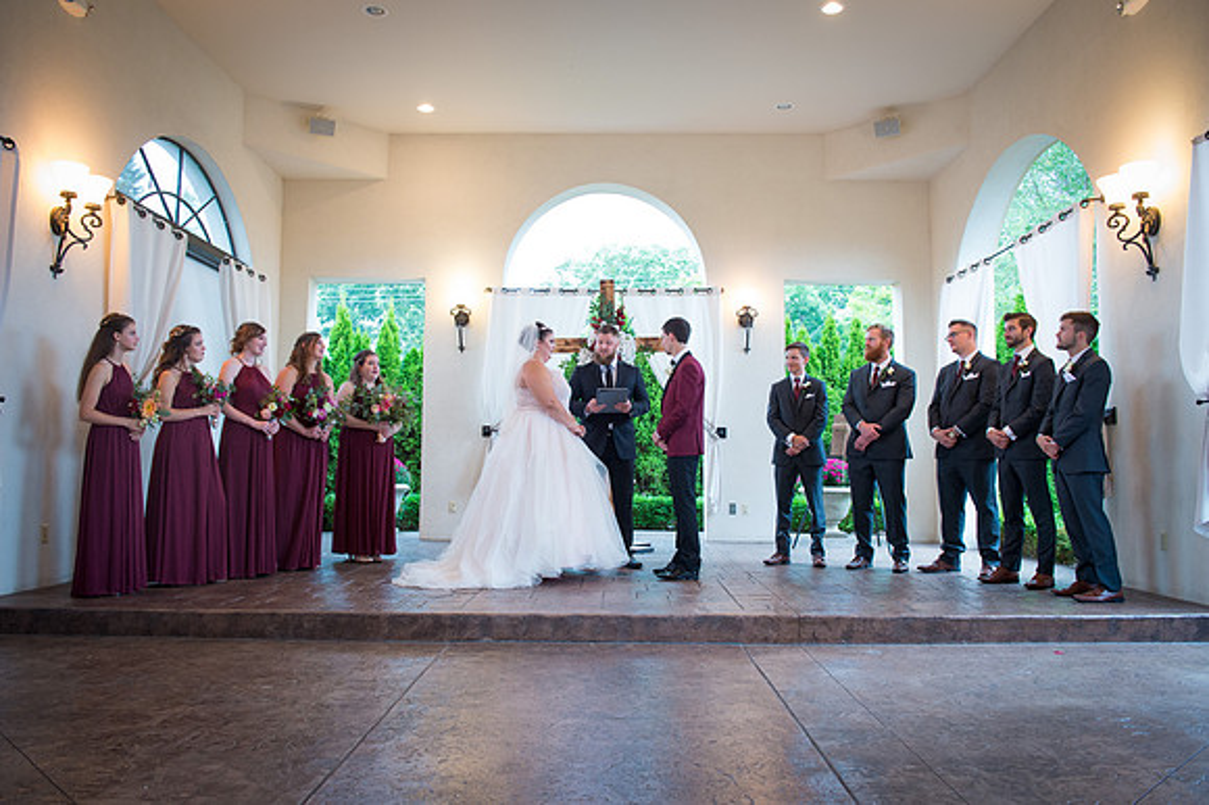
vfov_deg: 45.0
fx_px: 970
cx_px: 604
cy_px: 402
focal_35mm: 29
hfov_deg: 63.8
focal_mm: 28
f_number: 4
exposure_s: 1/30
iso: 1600
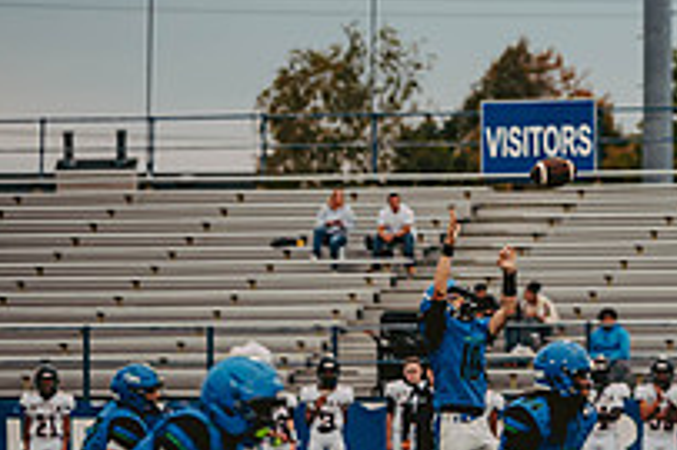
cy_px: 428
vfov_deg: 3.9
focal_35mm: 349
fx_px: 6558
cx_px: 957
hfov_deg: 5.9
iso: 800
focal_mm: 122
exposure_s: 1/500
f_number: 3.2
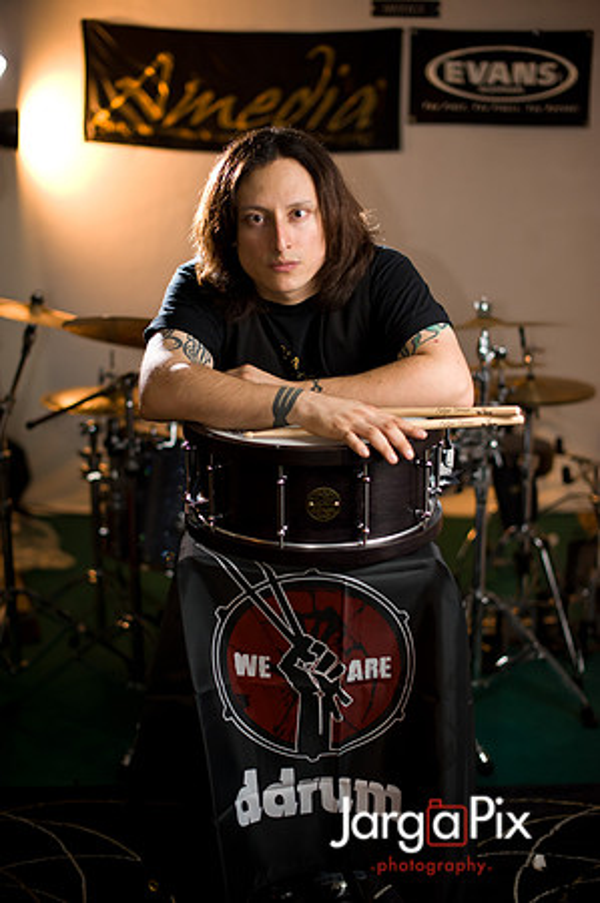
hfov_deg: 26.9
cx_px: 300
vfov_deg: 39.6
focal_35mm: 50
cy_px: 452
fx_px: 1253
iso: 800
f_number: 2
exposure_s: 1/250
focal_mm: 50
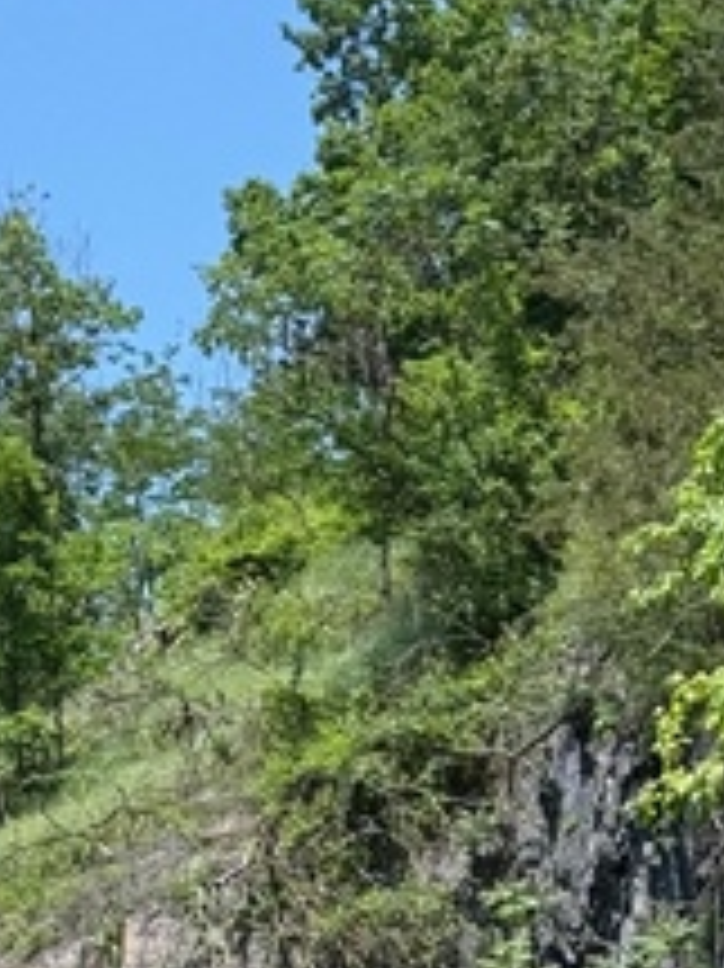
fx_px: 4187
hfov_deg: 9.9
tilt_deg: +8.4
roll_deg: -0.1
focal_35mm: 150
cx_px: 490
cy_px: 1117
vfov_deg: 12.9
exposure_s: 1/2342
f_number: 1.78
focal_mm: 6.76
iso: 64
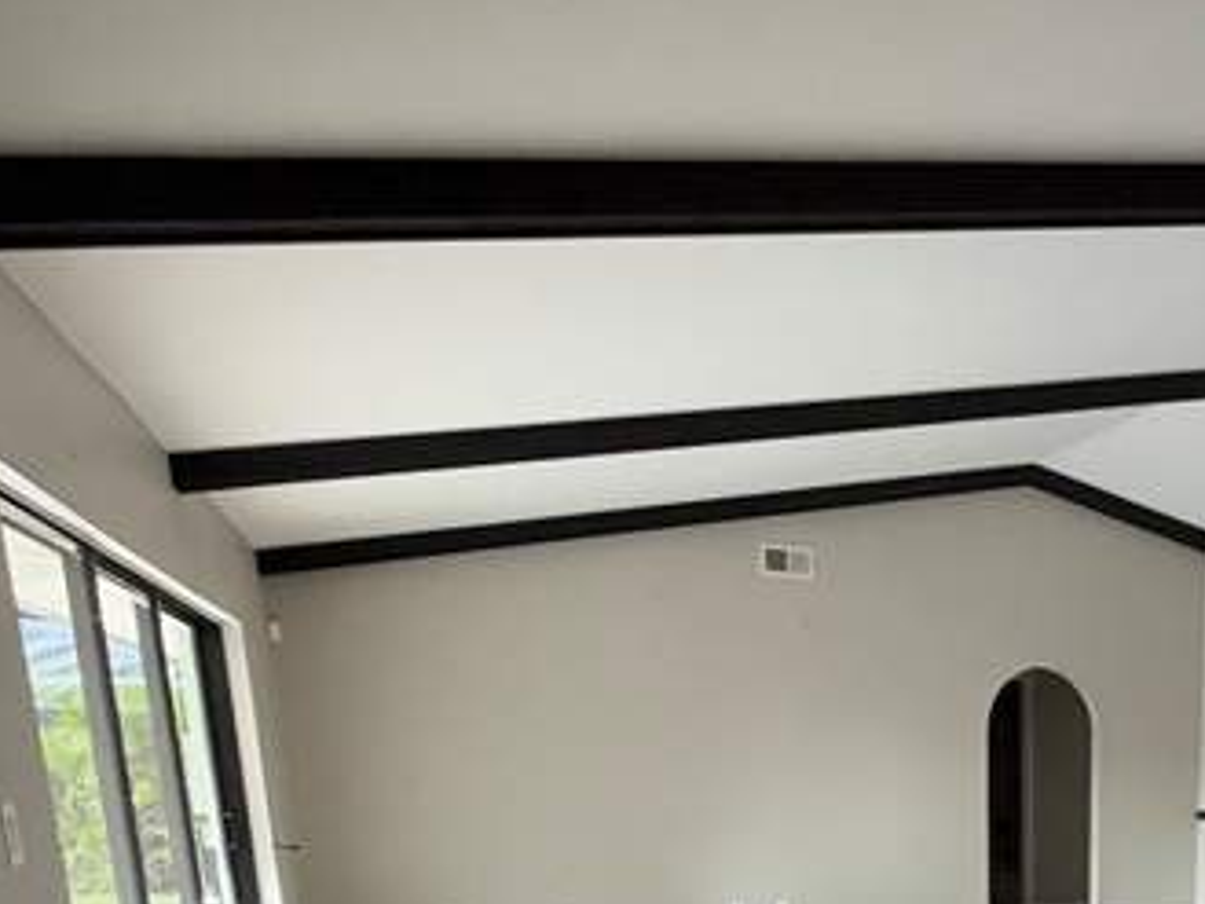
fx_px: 1184
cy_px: 1025
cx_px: 1073
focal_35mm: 34
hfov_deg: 48.5
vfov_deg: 35.1
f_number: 2.2
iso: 320
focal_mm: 2.22
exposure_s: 1/118
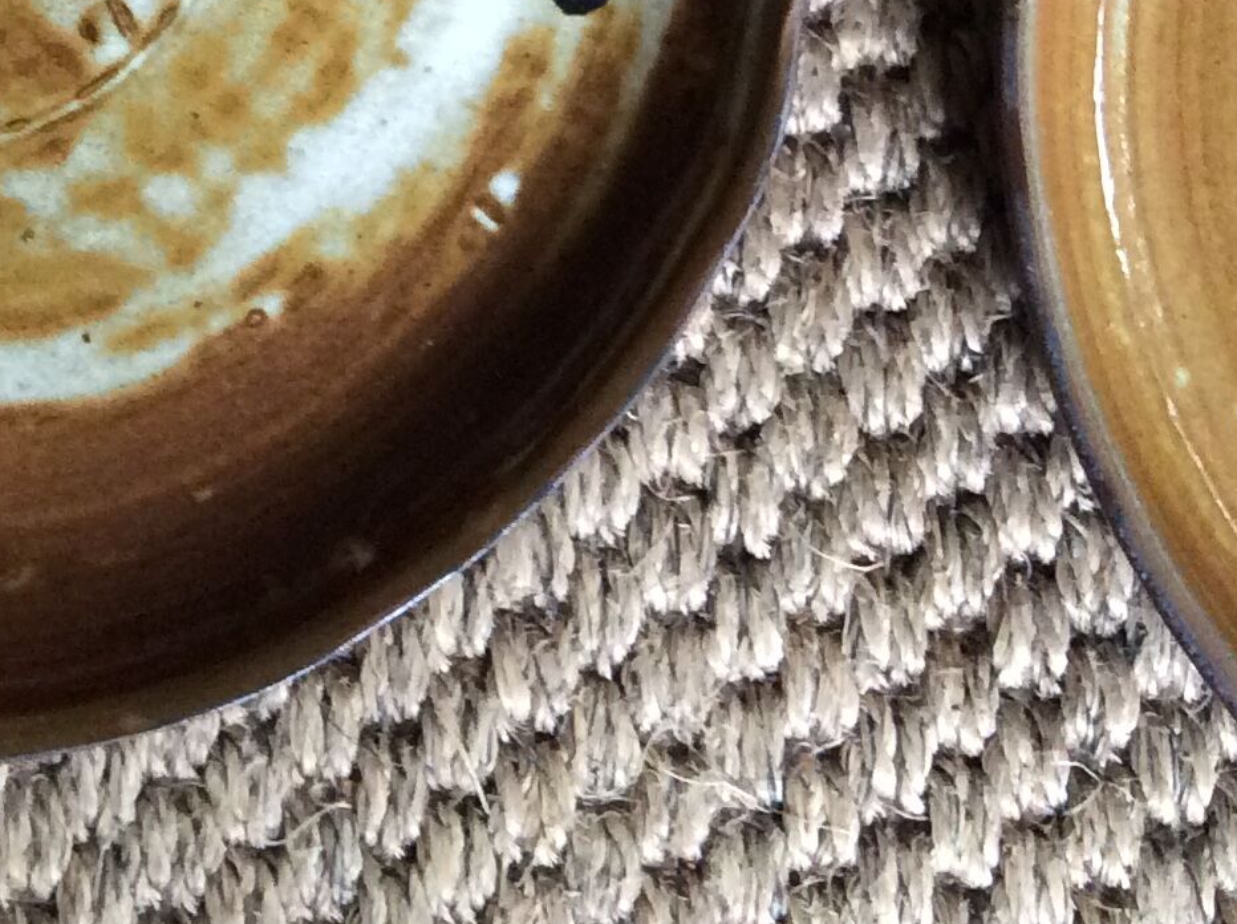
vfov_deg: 15.8
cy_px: -238
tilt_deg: -79.0
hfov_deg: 21.7
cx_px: 223
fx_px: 3176
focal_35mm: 89
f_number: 2.4
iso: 160
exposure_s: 1/25
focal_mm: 3.3
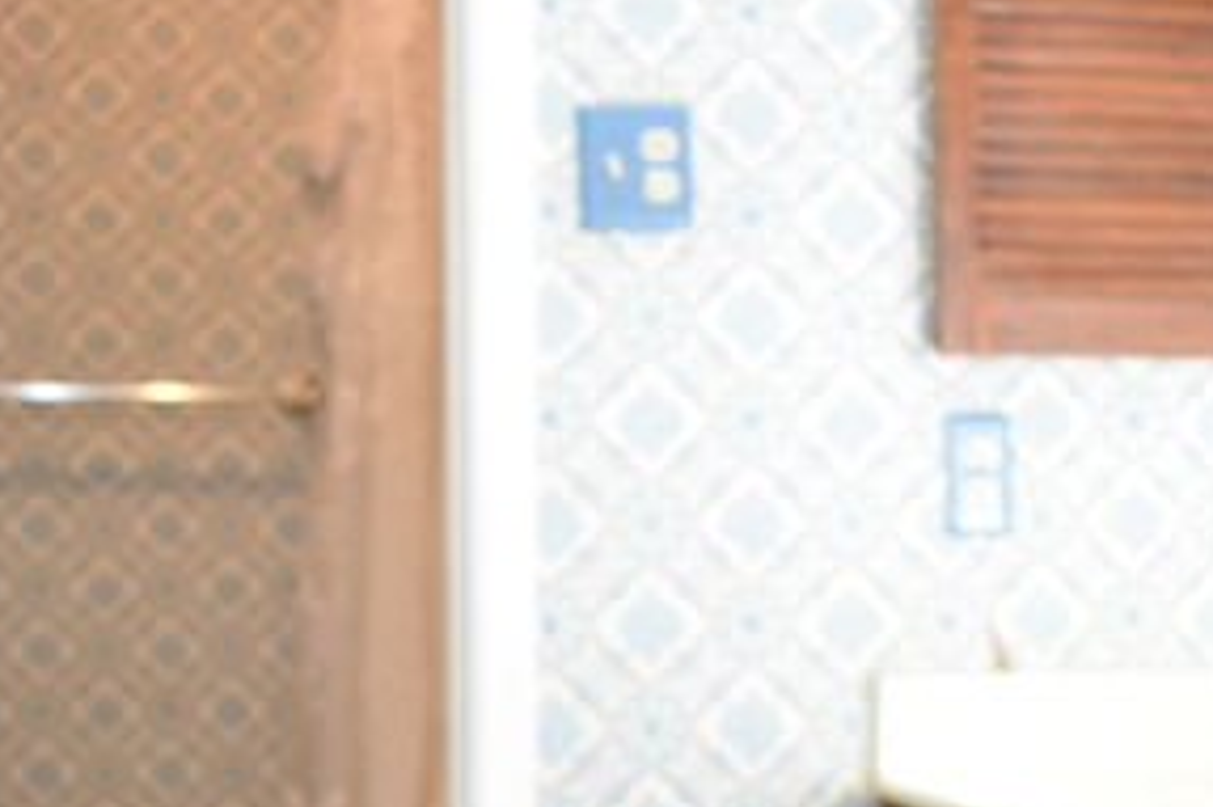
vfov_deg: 20.2
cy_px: 589
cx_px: 494
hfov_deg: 30.0
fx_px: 2256
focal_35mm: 67
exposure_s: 1/60
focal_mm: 20
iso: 900
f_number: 4
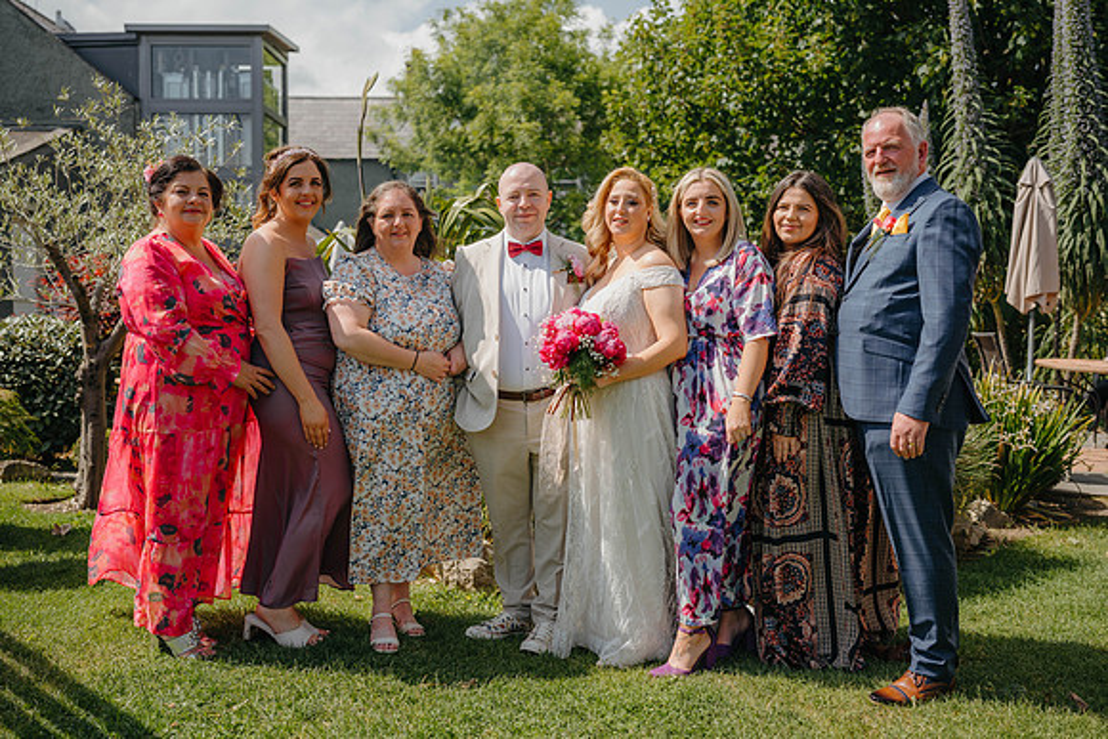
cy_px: 364
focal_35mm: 36
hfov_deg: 53.1
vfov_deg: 36.9
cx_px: 567
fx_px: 1108
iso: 100
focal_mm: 35
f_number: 2.8
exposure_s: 1/1250
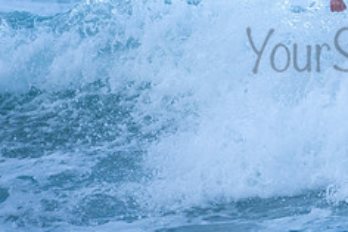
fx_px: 17812
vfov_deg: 0.7
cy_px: 38
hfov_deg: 1.1
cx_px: 398
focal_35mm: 1844
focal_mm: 500
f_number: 5.6
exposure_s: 1/1000
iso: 360
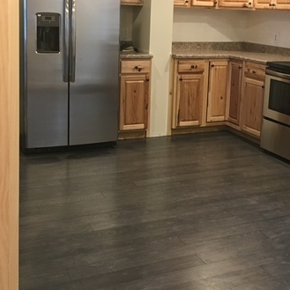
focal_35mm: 52
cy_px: 80
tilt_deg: -9.1
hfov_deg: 32.7
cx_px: 172
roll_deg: -0.7
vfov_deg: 32.3
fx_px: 493
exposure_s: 1/30
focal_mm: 4.15
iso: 125
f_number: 2.2
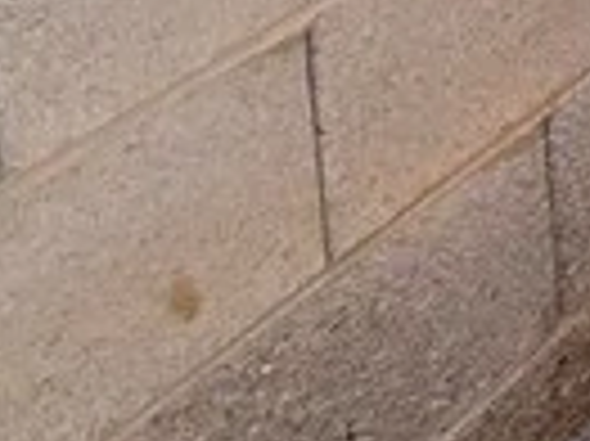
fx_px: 1737
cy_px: -734
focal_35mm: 102
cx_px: 1977
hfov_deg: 10.1
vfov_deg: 11.2
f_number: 1.9
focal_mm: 2.2
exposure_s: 1/556
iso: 40
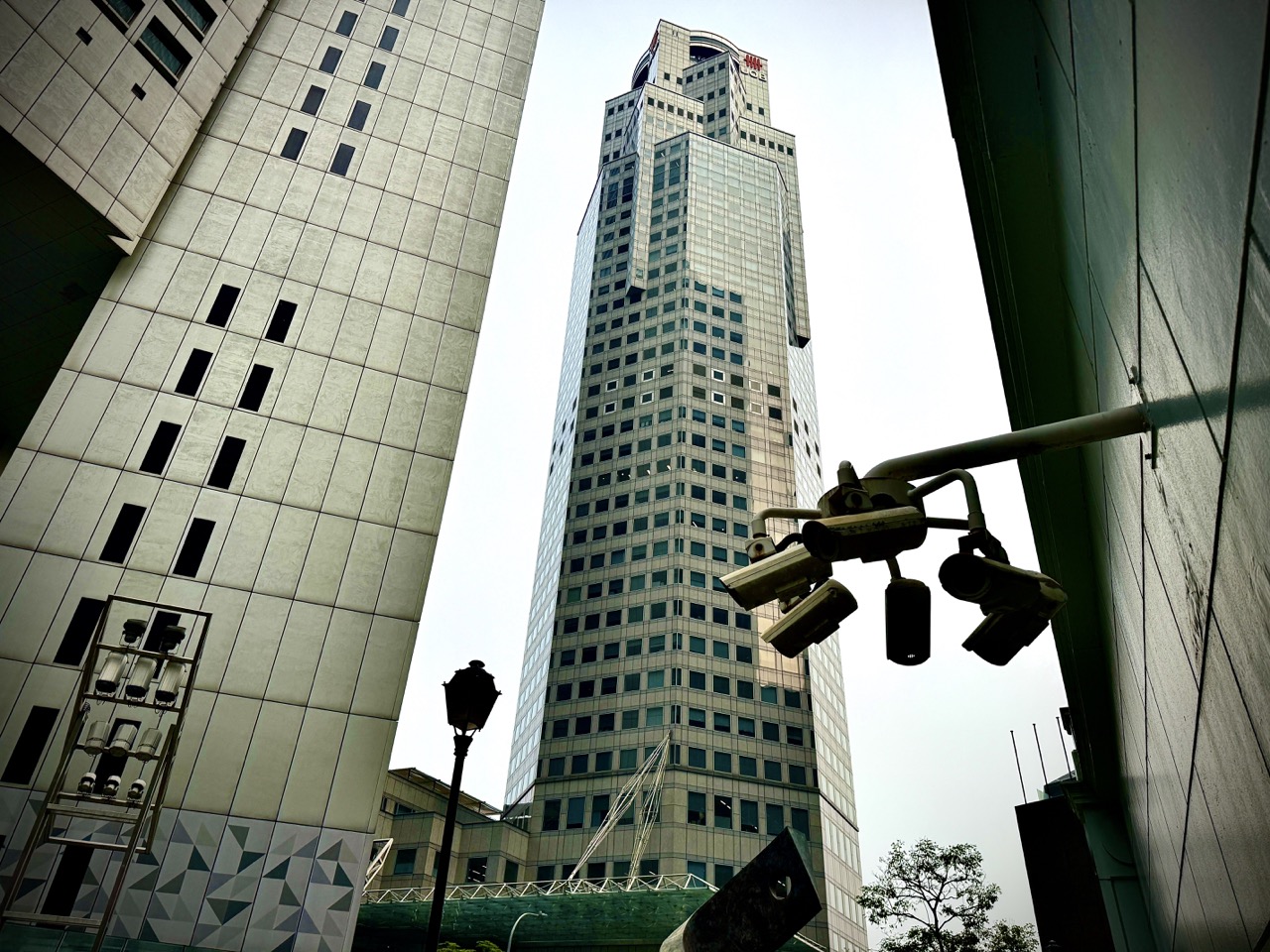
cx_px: 635
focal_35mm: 24
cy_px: 476
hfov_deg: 71.6
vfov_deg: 56.8
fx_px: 881
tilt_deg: +34.8
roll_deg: -3.0
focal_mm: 6.76
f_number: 1.78
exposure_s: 1/1818
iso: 80
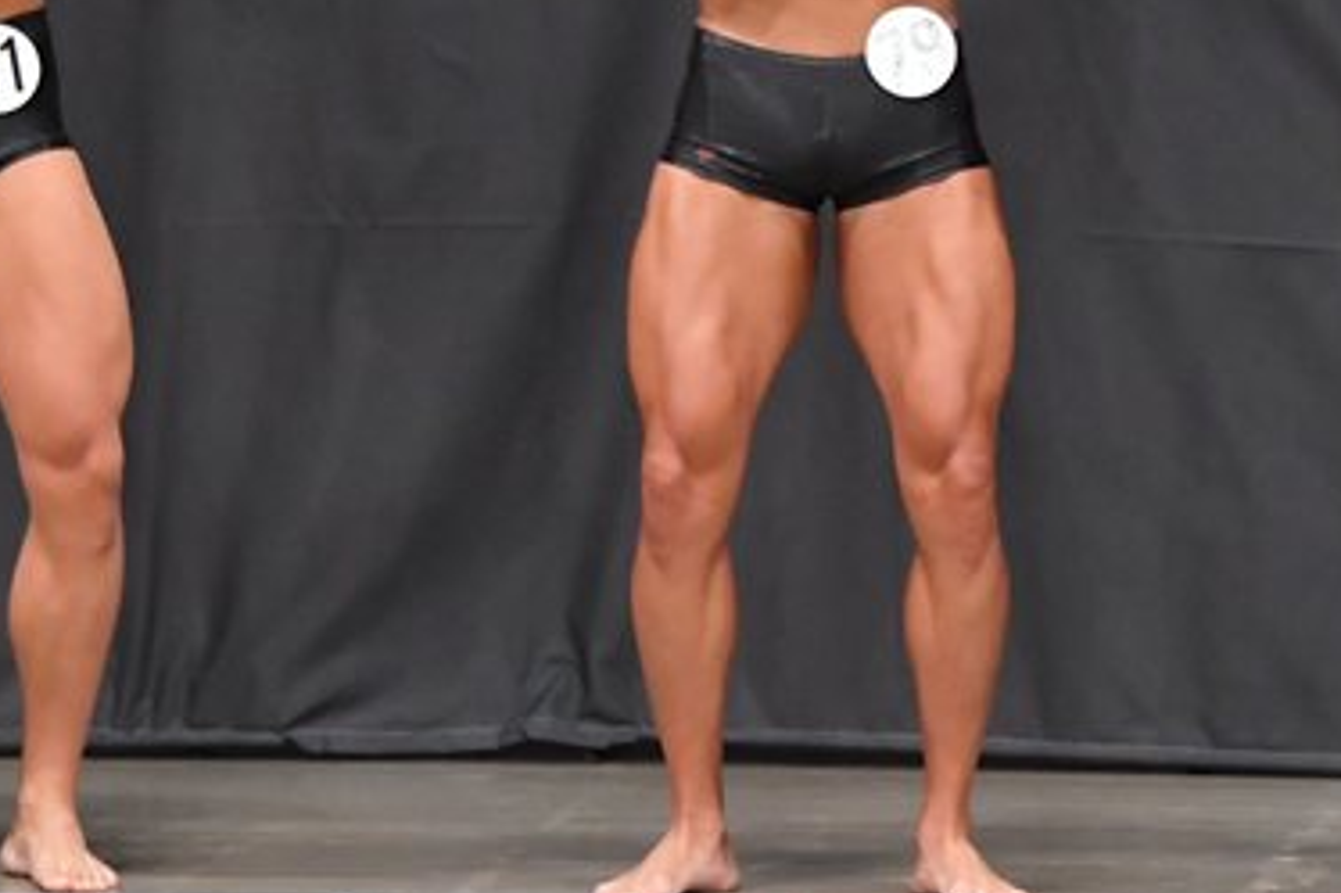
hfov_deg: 4.6
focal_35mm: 450
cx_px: 769
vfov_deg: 3.1
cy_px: 151
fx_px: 16754
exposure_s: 1/400
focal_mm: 145
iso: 6400
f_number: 5.6
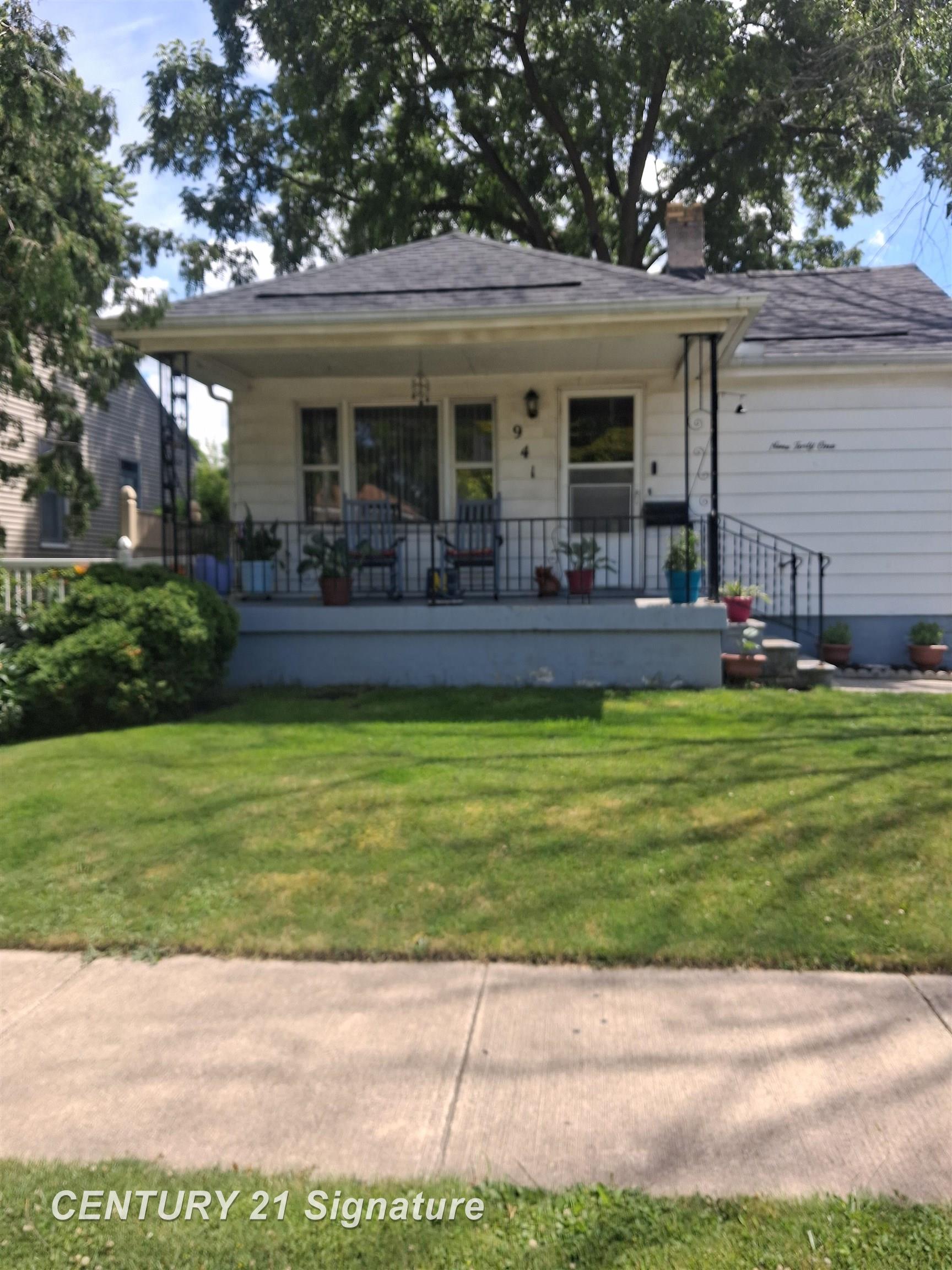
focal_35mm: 27
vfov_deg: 65.3
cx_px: 476
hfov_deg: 51.4
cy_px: 635
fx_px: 990
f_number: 1.8
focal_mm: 4
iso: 20
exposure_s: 1/298
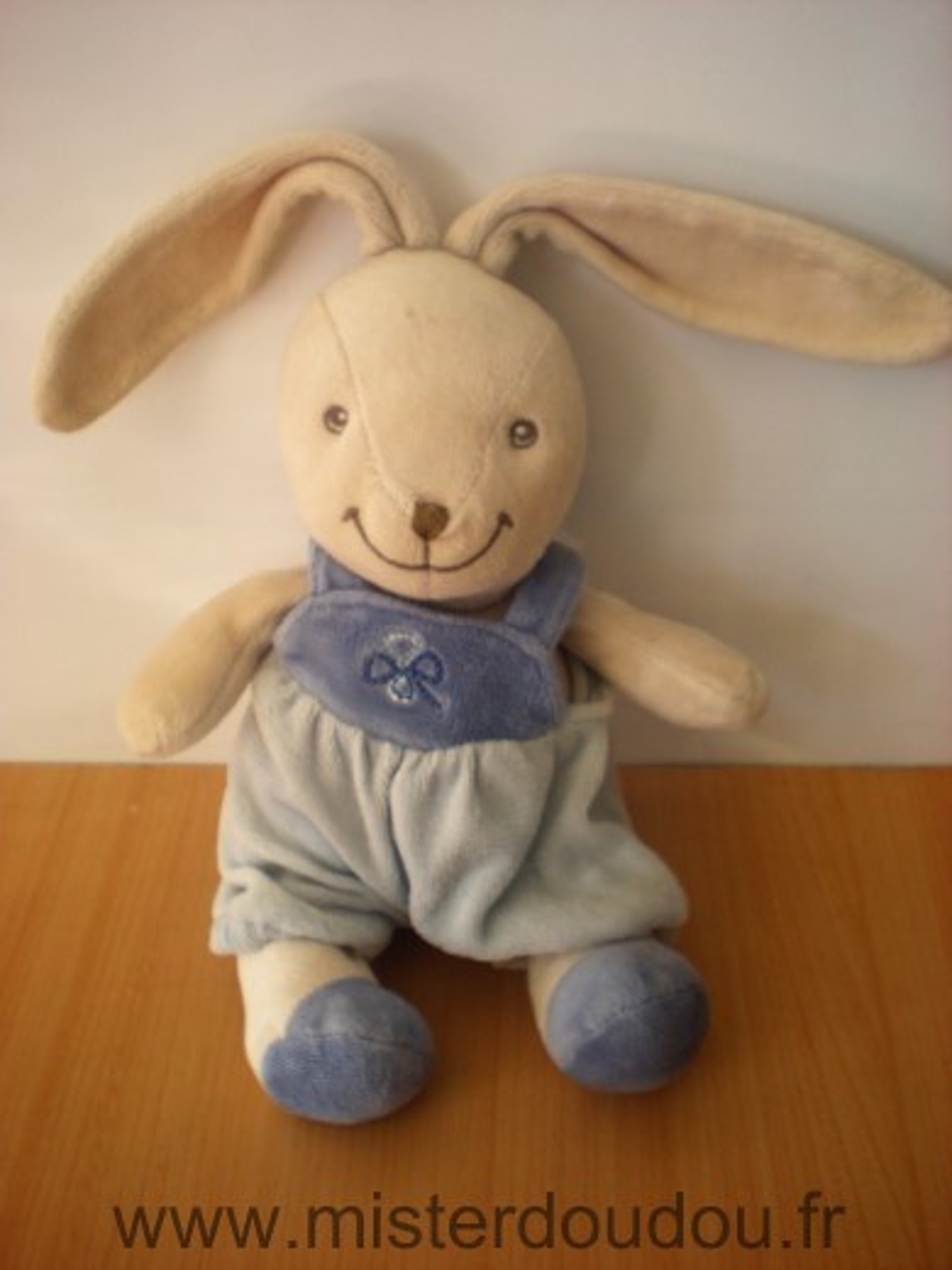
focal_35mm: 38
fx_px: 1393
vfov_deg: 49.0
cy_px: 635
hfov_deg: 37.7
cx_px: 476
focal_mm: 6.3
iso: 101
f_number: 3.1
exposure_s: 1/63.2
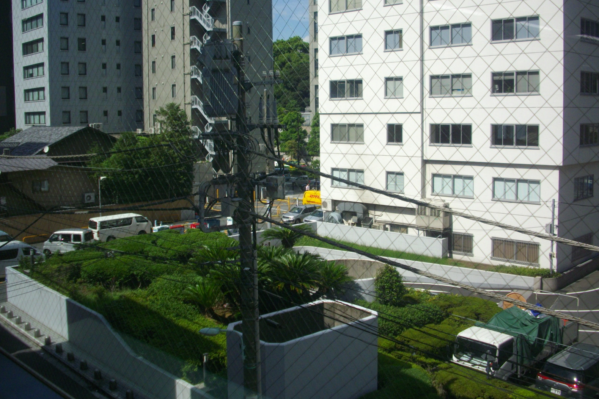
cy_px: 175
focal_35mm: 39
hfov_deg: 49.5
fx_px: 649
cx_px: 300
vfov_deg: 34.2
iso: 100
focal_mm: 6.2
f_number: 5.6
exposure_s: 1/250
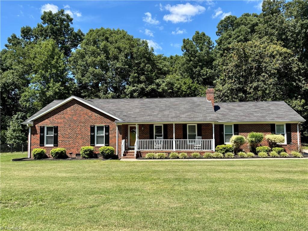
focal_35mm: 26
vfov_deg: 53.1
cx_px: 154
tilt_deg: +2.6
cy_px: 116
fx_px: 231
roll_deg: -0.6
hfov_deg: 67.3
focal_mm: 5.96
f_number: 1.6
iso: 50
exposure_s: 1/1845
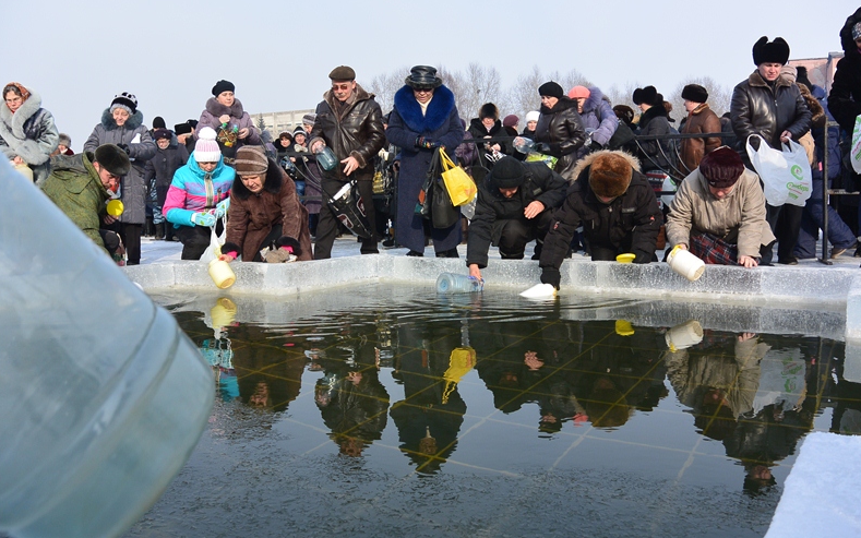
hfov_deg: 62.9
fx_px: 704
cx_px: 435
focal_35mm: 30
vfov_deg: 41.8
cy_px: 252
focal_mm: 11
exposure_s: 1/400
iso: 100
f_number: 4.5
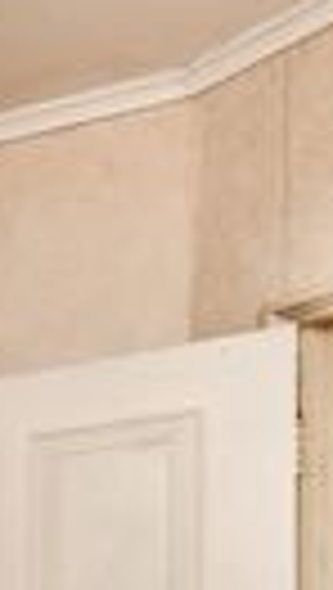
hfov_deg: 7.8
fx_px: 1440
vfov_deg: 19.3
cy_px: 959
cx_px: -1040
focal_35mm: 92
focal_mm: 10
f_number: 10
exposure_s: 1/40
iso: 800
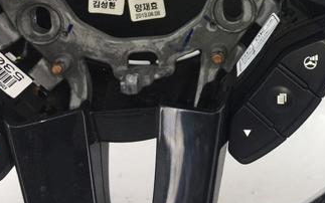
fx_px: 540
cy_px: -29
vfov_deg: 20.2
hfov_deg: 31.9
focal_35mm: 61
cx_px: 291
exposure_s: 1/168
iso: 25
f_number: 2.2
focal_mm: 4.15
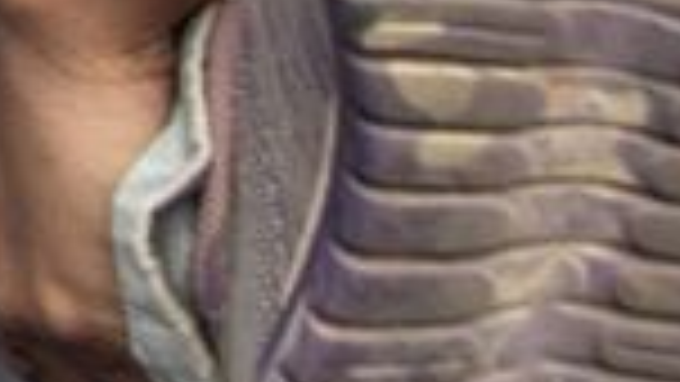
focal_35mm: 305
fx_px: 5500
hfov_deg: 6.7
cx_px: -968
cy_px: -569
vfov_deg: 3.9
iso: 250
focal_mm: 29
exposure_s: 1/500
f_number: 4.5
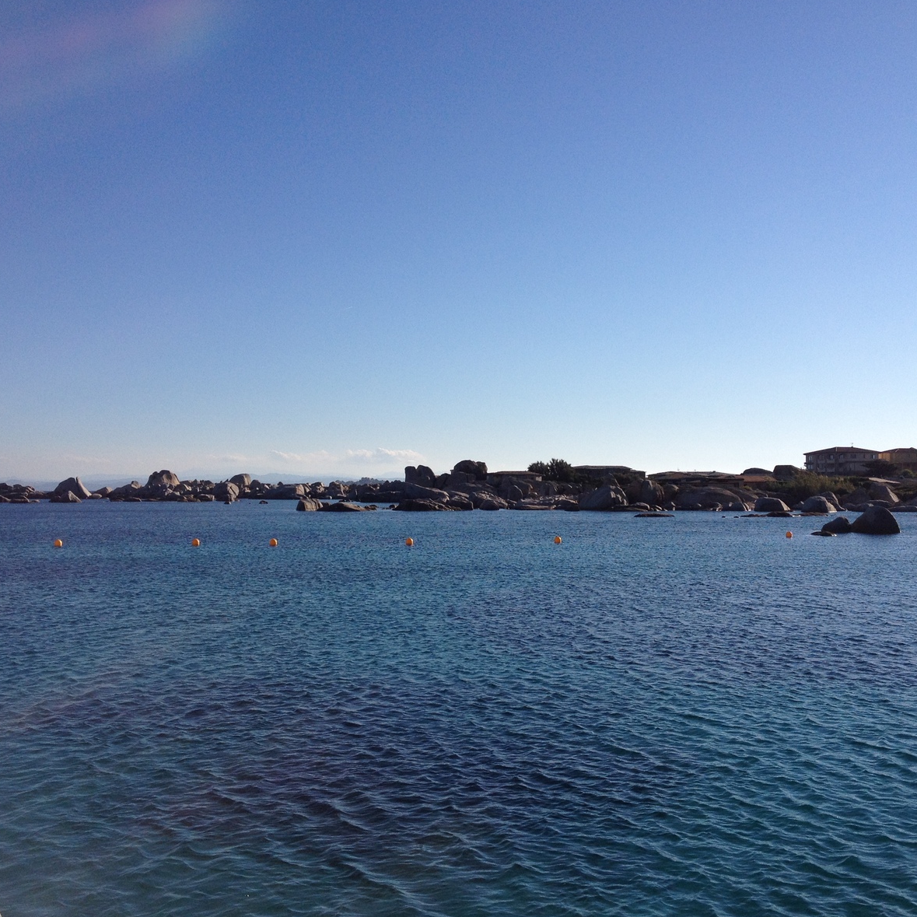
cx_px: 511
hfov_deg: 40.0
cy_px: 456
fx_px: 1259
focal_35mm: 42
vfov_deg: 40.0
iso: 64
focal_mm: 4.28
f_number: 2.4
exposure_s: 1/3460
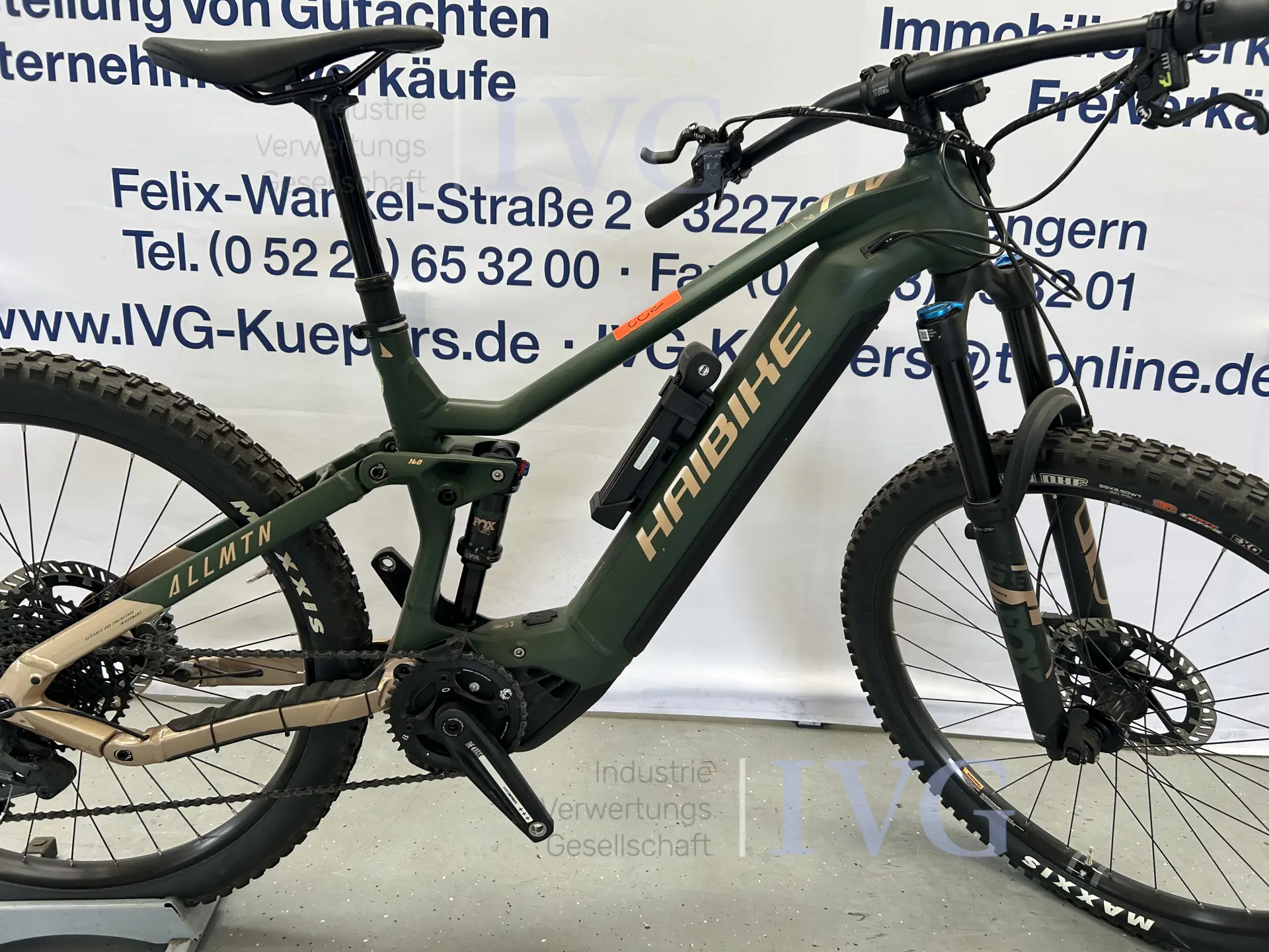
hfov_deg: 67.3
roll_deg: -1.4
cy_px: 476
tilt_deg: -12.7
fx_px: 953
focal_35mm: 26
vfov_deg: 53.1
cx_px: 634
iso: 125
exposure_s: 1/121
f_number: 1.5
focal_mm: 5.7
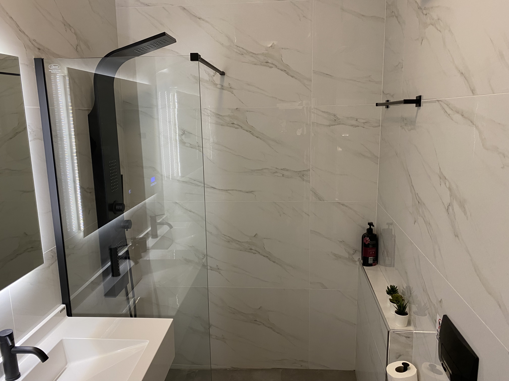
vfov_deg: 53.1
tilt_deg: -10.4
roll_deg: +0.6
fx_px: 382
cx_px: 254
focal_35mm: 26
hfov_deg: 67.3
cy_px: 190
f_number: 1.8
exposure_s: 1/50
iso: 125
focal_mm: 4.25
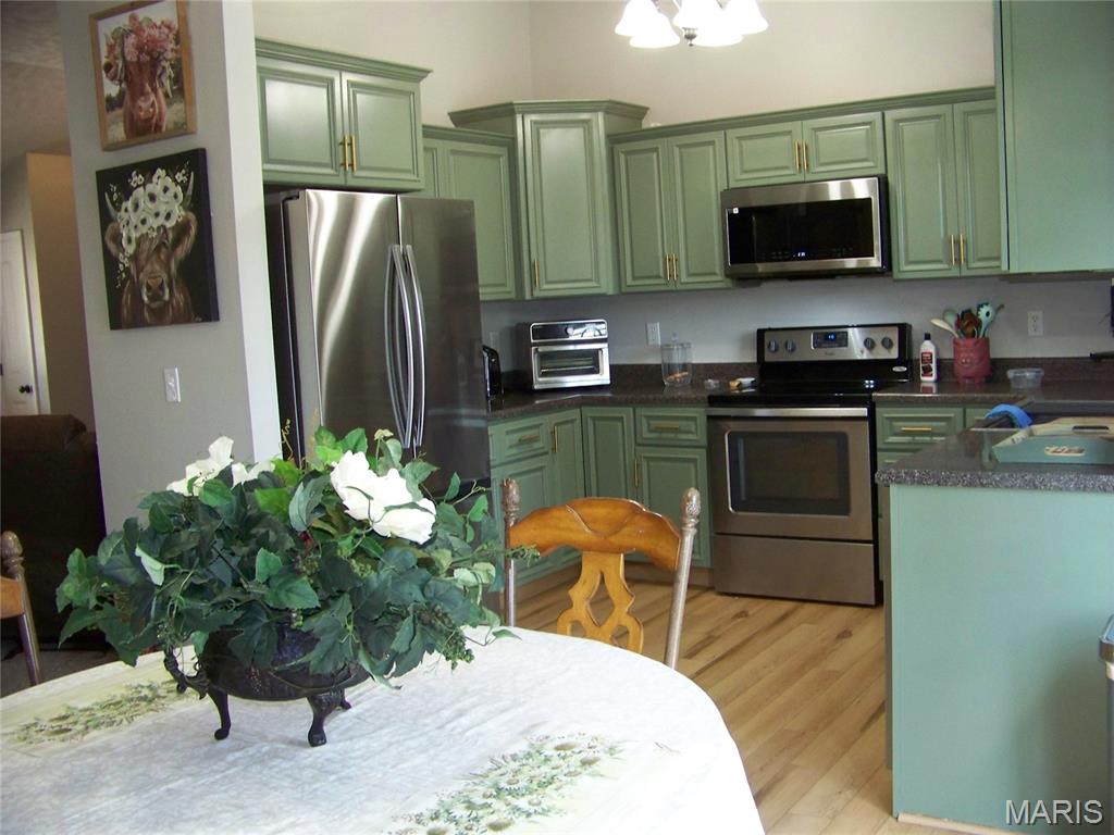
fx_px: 1159
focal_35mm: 36
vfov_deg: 39.7
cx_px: 557
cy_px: 418
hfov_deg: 51.4
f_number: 2.8
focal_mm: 5.85
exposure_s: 1/30
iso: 200
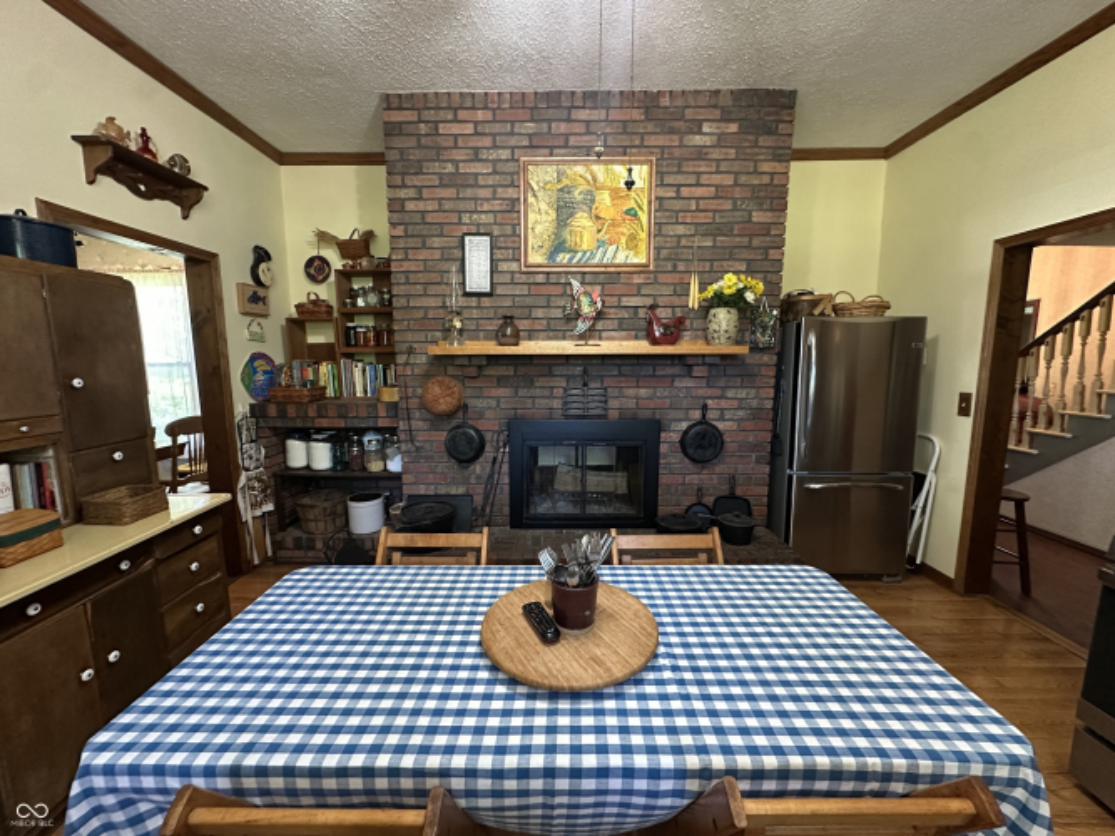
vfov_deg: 85.7
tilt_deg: -7.0
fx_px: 451
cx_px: 558
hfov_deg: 102.1
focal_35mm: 14
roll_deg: -0.9
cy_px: 418
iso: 640
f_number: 2.2
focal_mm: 2.22
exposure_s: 1/60
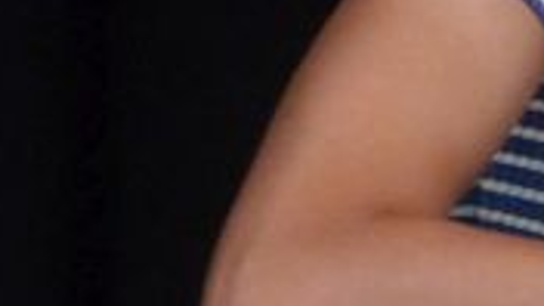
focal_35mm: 1941
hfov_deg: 1.1
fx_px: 27998
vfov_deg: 0.6
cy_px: 79
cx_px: 887
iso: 400
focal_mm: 51.2
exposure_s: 1/25
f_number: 2.8
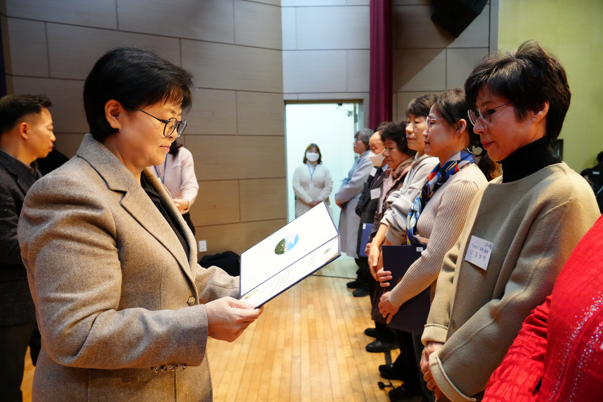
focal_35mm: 24
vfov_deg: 53.1
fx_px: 402
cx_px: 302
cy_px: 201
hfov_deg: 73.7
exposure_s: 1/160
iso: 6400
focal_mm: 24
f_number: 4.5
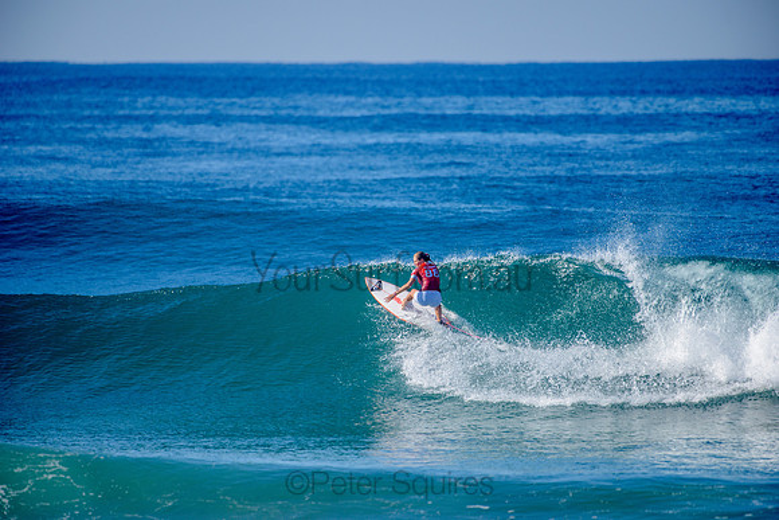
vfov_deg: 2.8
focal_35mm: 500
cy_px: 260
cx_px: 390
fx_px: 10821
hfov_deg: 4.1
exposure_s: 1/1600
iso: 200
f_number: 5.6
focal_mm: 500
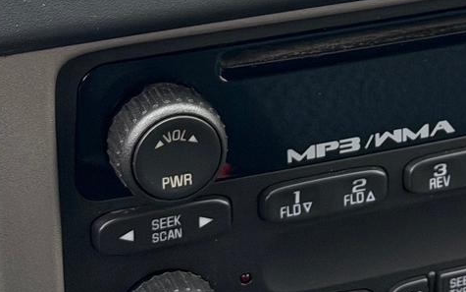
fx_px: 1740
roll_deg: -2.1
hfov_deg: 15.2
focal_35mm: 137
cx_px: 367
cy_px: -50
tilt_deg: -22.4
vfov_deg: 9.5
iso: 125
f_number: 1.78
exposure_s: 1/108
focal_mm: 6.76
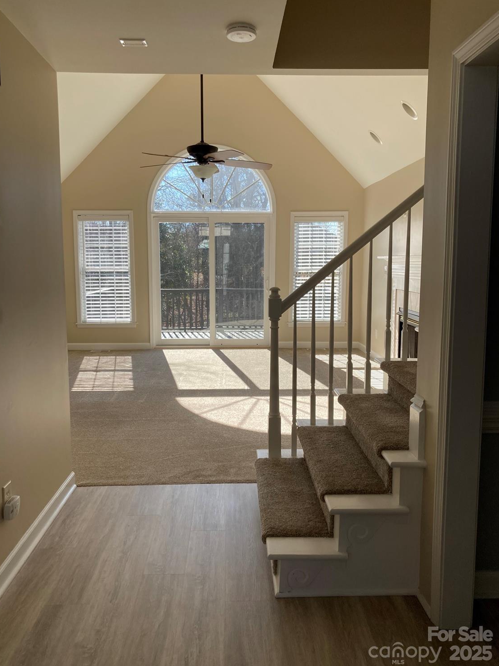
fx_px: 557
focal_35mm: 29
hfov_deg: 48.2
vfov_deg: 61.7
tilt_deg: -8.0
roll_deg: -0.9
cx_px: 253
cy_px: 329
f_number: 1.8
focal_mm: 3.99
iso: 20
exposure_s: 1/376
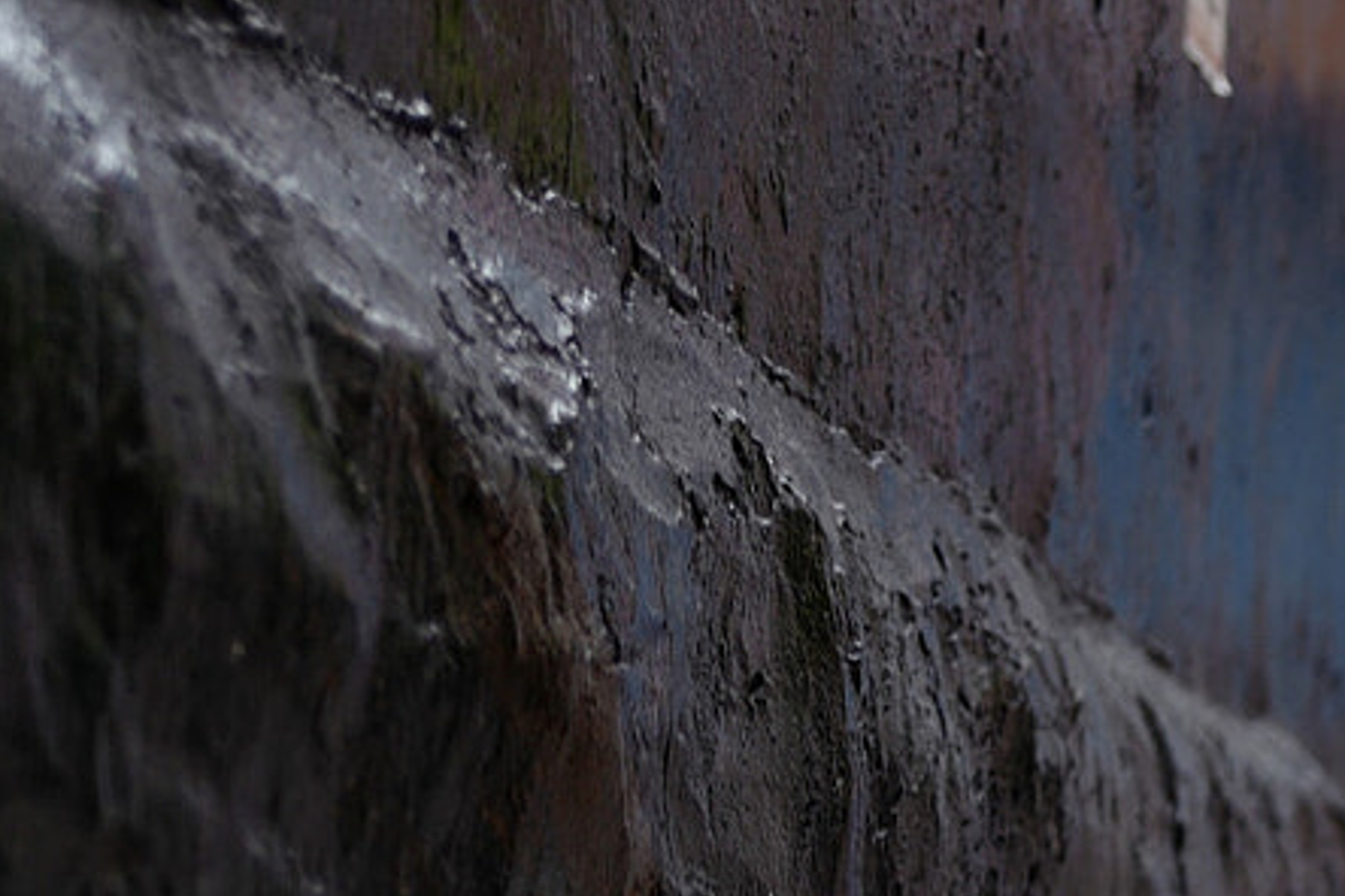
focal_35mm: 101
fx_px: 3773
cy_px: 1226
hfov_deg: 16.9
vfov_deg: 13.0
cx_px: 2387
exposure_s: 1/80
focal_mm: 28
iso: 100
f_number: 1.7
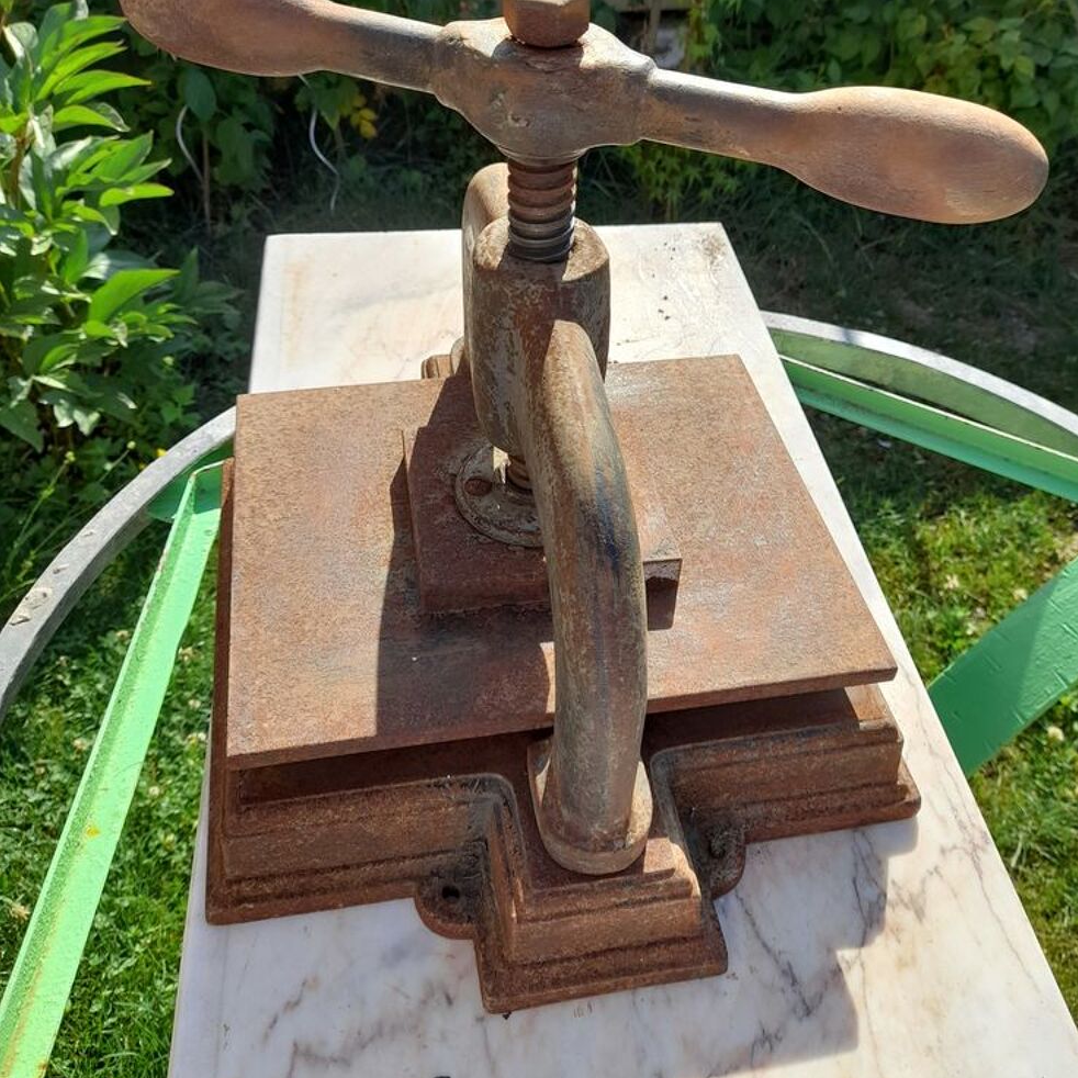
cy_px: 485
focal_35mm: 30
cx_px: 548
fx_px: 1057
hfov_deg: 54.0
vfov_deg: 53.9
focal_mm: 4.6
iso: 20
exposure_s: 1/351
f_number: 2
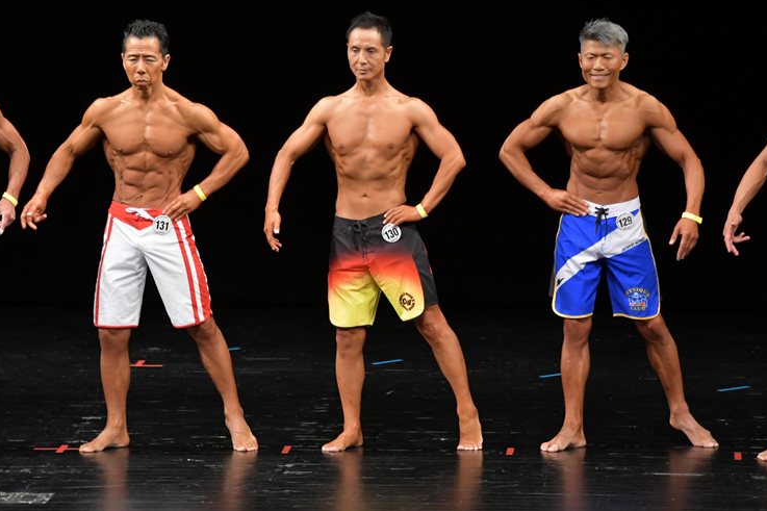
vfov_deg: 4.8
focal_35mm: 284
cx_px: 382
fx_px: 6049
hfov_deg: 7.3
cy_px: 245
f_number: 5.6
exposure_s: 1/400
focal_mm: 180
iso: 3200
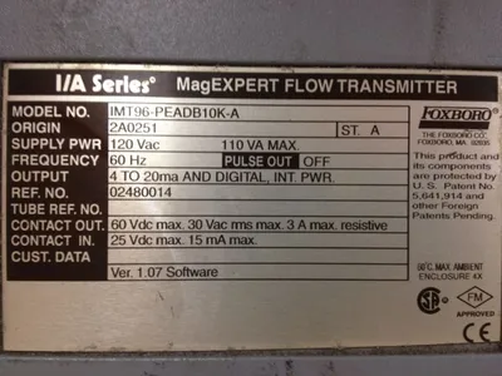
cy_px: 188
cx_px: 251
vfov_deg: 40.7
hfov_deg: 52.6
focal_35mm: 35
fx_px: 508
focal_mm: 4.28
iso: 80
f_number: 2.4
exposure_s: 1/20
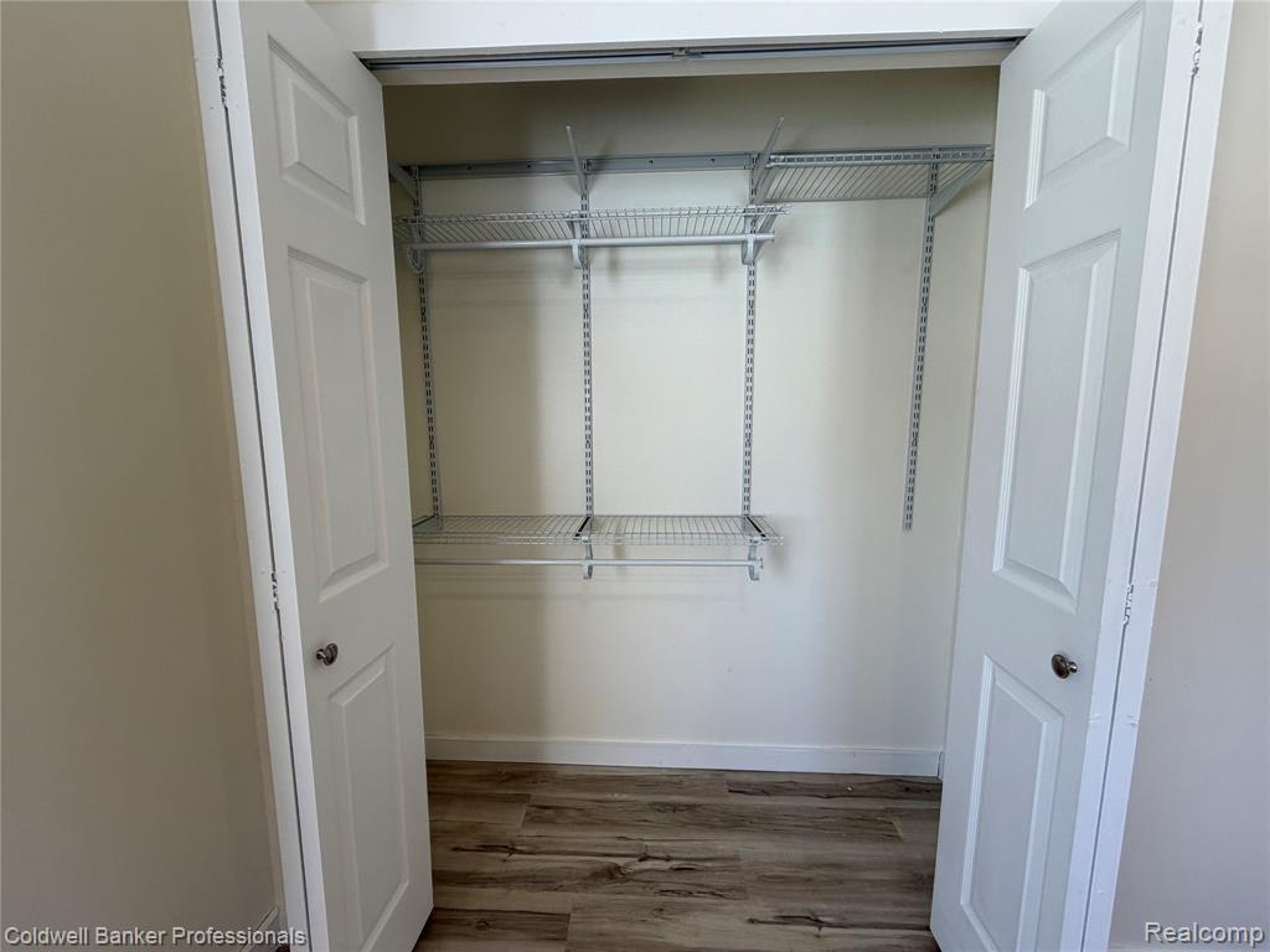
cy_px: 476
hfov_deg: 102.1
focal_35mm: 14
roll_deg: -0.2
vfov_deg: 85.7
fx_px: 514
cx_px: 635
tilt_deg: -8.7
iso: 64
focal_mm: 2.22
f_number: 2.2
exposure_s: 1/120
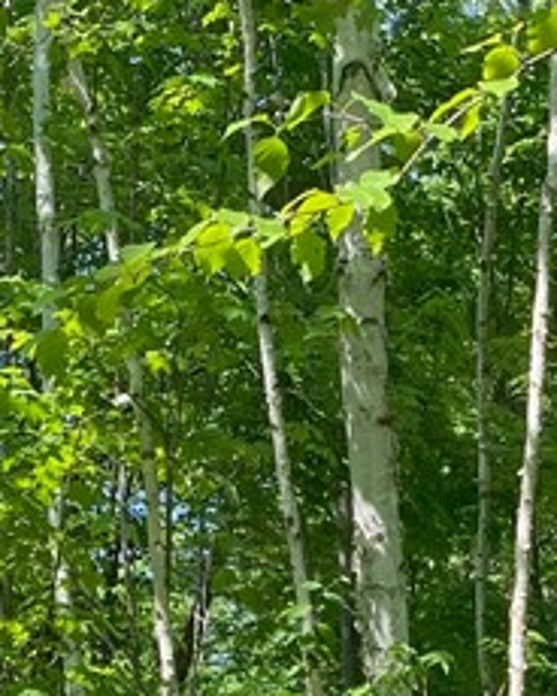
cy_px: 1111
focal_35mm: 113
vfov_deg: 15.4
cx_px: 524
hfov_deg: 13.5
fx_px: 2329
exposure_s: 1/229
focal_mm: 4.25
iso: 32
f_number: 1.8
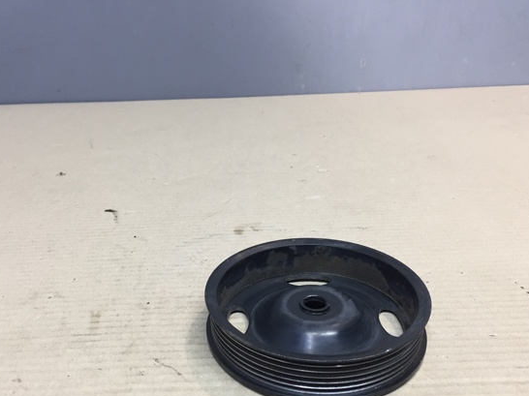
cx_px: 257
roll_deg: +1.8
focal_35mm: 34
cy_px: 224
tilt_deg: -25.1
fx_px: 519
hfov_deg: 54.0
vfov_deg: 41.7
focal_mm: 4.15
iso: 80
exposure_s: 1/33
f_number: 2.2
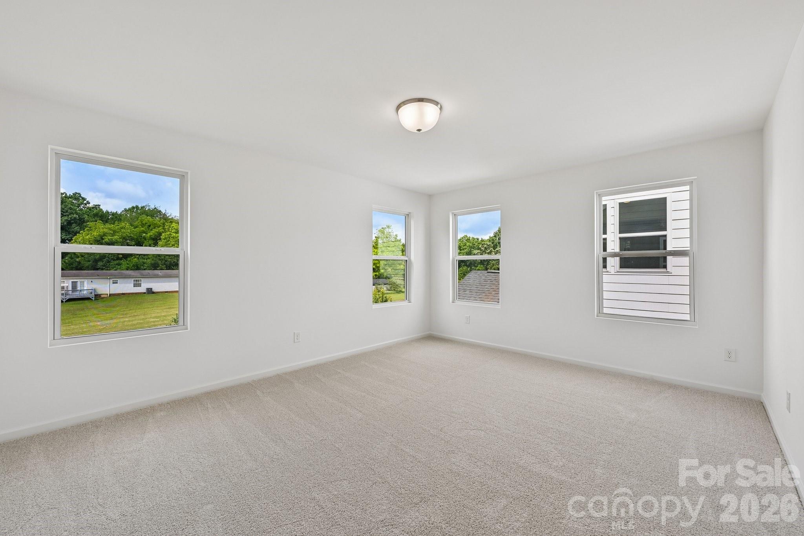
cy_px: 268
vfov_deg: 81.2
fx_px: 313
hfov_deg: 104.3
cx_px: 402
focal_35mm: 14
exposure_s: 1/40
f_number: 8
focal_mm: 14
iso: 100
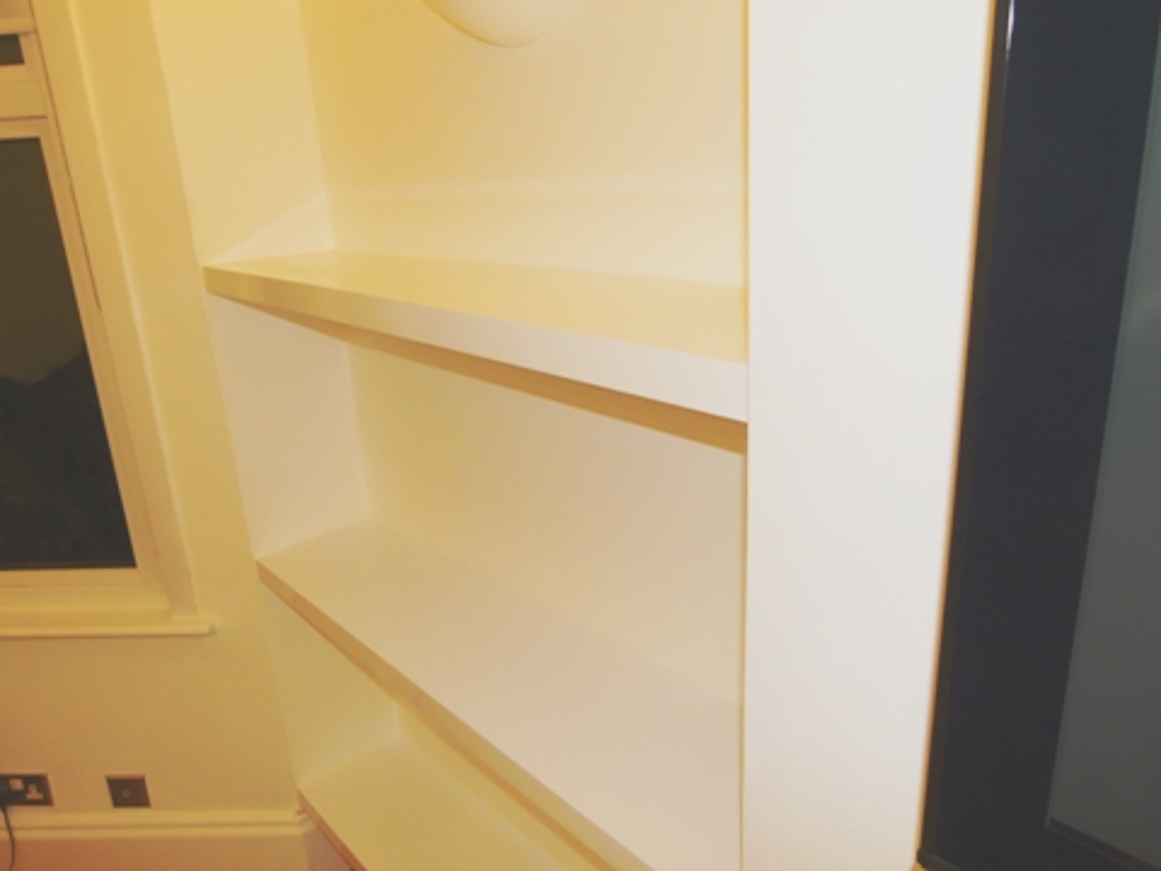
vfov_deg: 54.9
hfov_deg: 69.4
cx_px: 580
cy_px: 436
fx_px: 838
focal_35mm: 25
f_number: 2.8
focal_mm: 4.5
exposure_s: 1/15
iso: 125
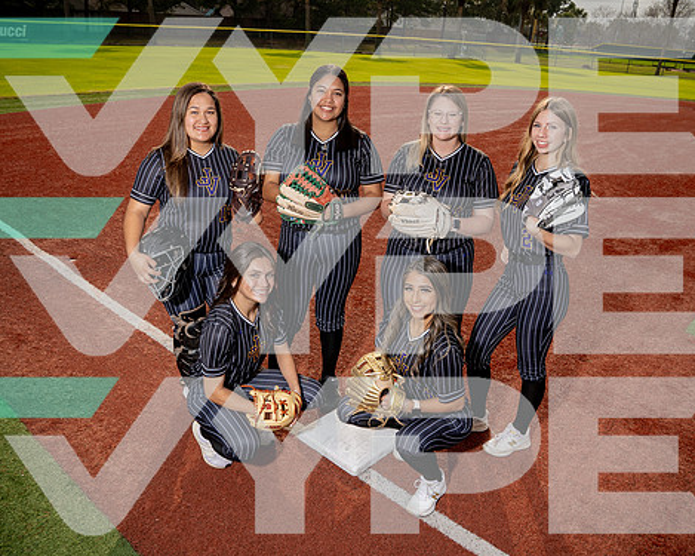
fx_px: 596
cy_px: 277
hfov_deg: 60.5
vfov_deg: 50.0
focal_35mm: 29
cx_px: 347
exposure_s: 1/250
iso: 100
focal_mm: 25
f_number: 8
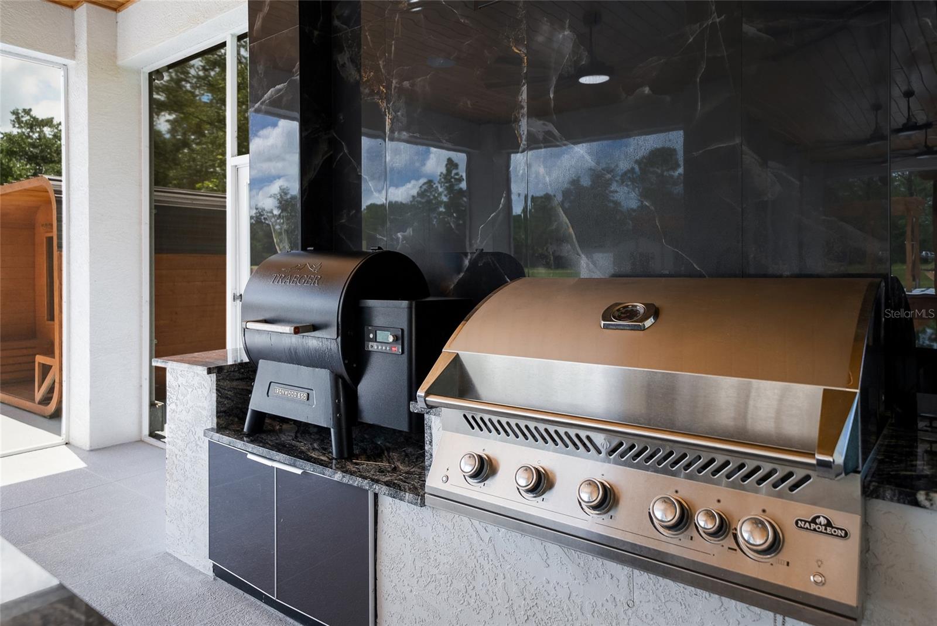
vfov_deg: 53.2
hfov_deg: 73.7
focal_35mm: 24
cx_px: 468
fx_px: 625
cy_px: 313
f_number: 4
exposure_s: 1/1250
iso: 640
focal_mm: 24
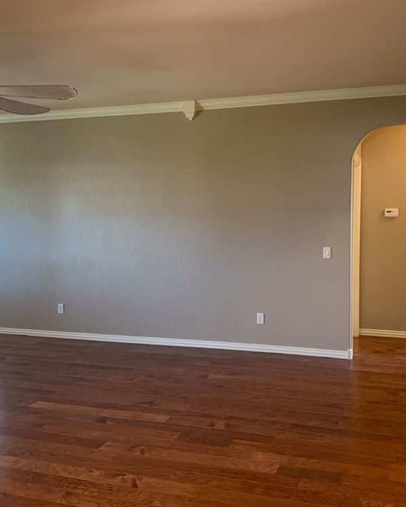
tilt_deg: -4.6
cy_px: 256
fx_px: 525
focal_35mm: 35
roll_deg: +0.5
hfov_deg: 42.2
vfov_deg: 51.5
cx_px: 228
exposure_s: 1/40
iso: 250
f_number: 1.8
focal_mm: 4.25
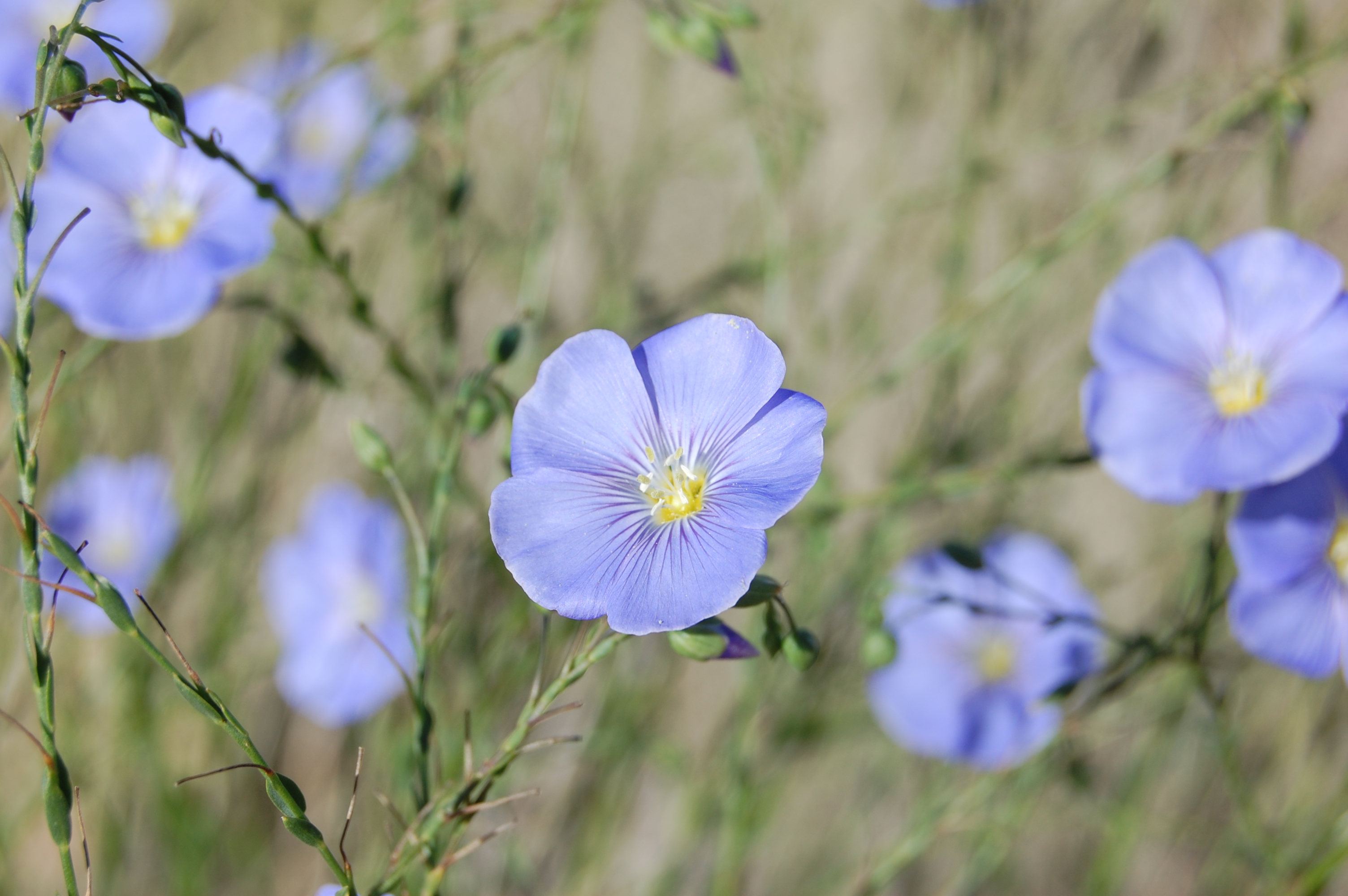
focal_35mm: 82
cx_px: 674
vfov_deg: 16.5
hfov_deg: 24.6
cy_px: 448
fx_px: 3086
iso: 200
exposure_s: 1/400
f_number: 10
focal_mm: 55
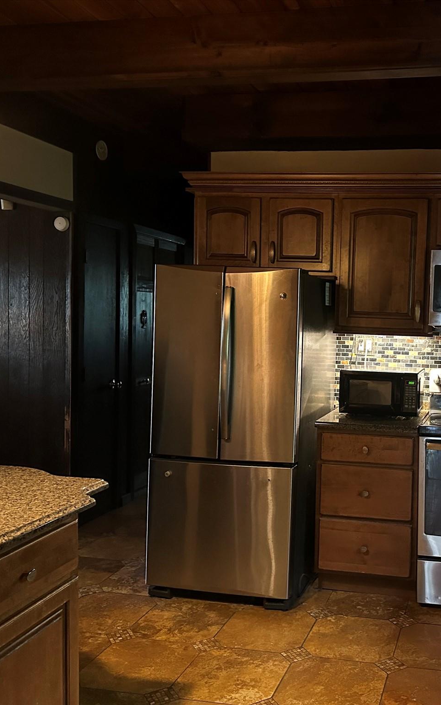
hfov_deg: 35.5
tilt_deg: -2.0
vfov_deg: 56.7
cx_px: 381
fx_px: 654
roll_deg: -2.3
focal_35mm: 34
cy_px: 352
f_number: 1.78
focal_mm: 6.86
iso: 800
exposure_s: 1/30
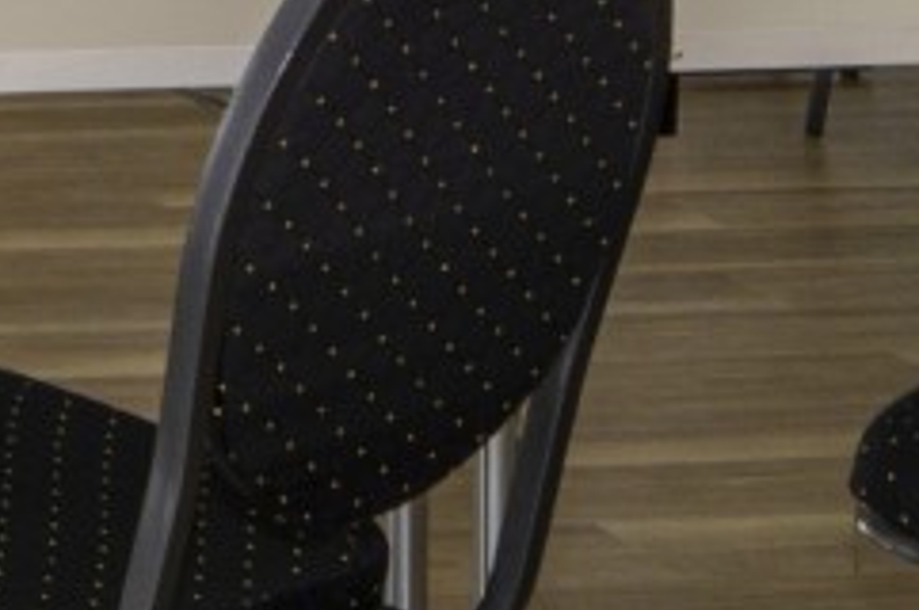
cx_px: -488
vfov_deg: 8.5
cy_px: -633
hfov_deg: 12.8
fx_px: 3875
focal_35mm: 152
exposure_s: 1/13
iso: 100
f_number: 11
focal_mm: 18
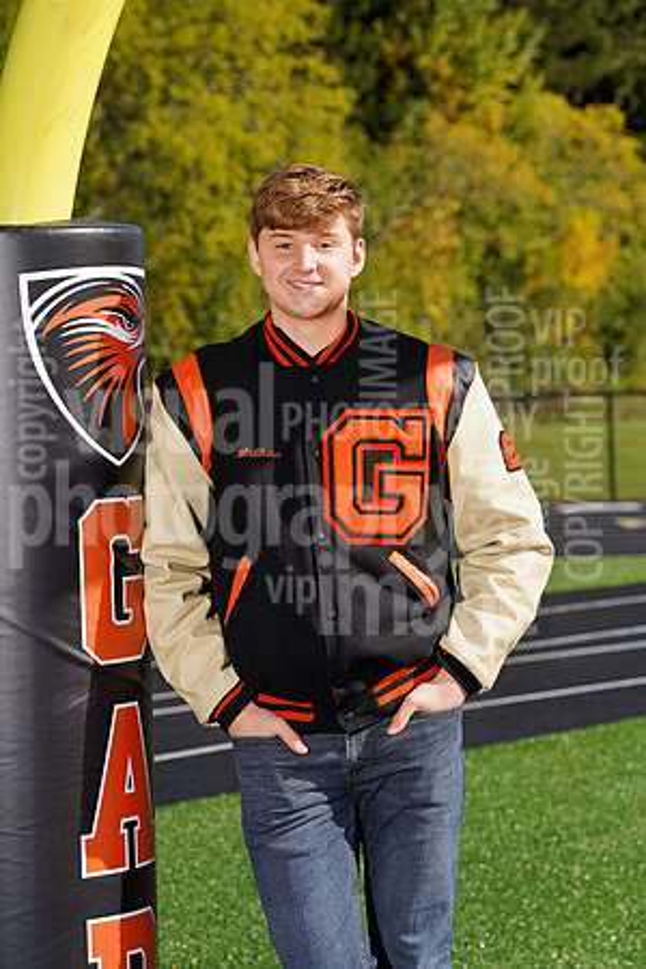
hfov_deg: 9.4
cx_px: 323
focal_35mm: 146
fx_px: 3930
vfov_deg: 14.1
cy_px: 484
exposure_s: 1/200
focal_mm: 146
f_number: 8
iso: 100
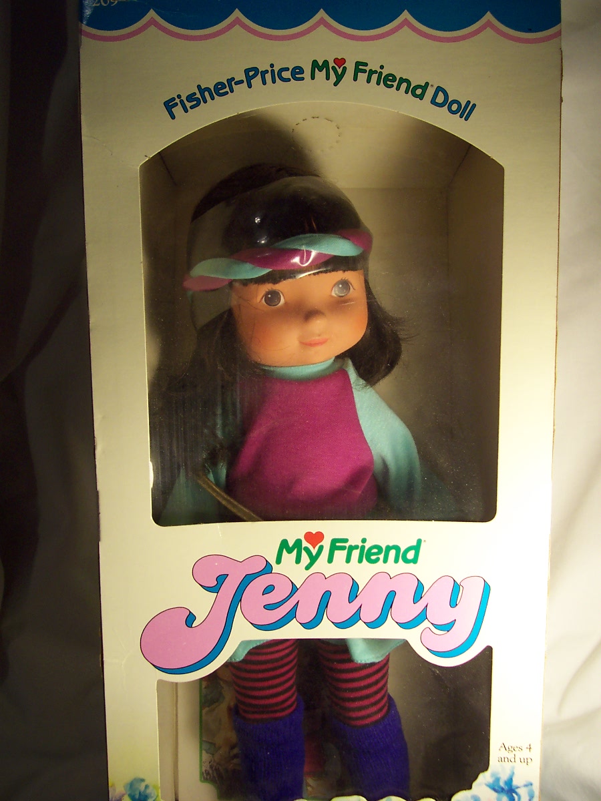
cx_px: 300
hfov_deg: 38.7
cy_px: 400
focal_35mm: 37
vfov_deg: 50.1
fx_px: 857
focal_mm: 5.6
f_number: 2.8
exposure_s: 1/90
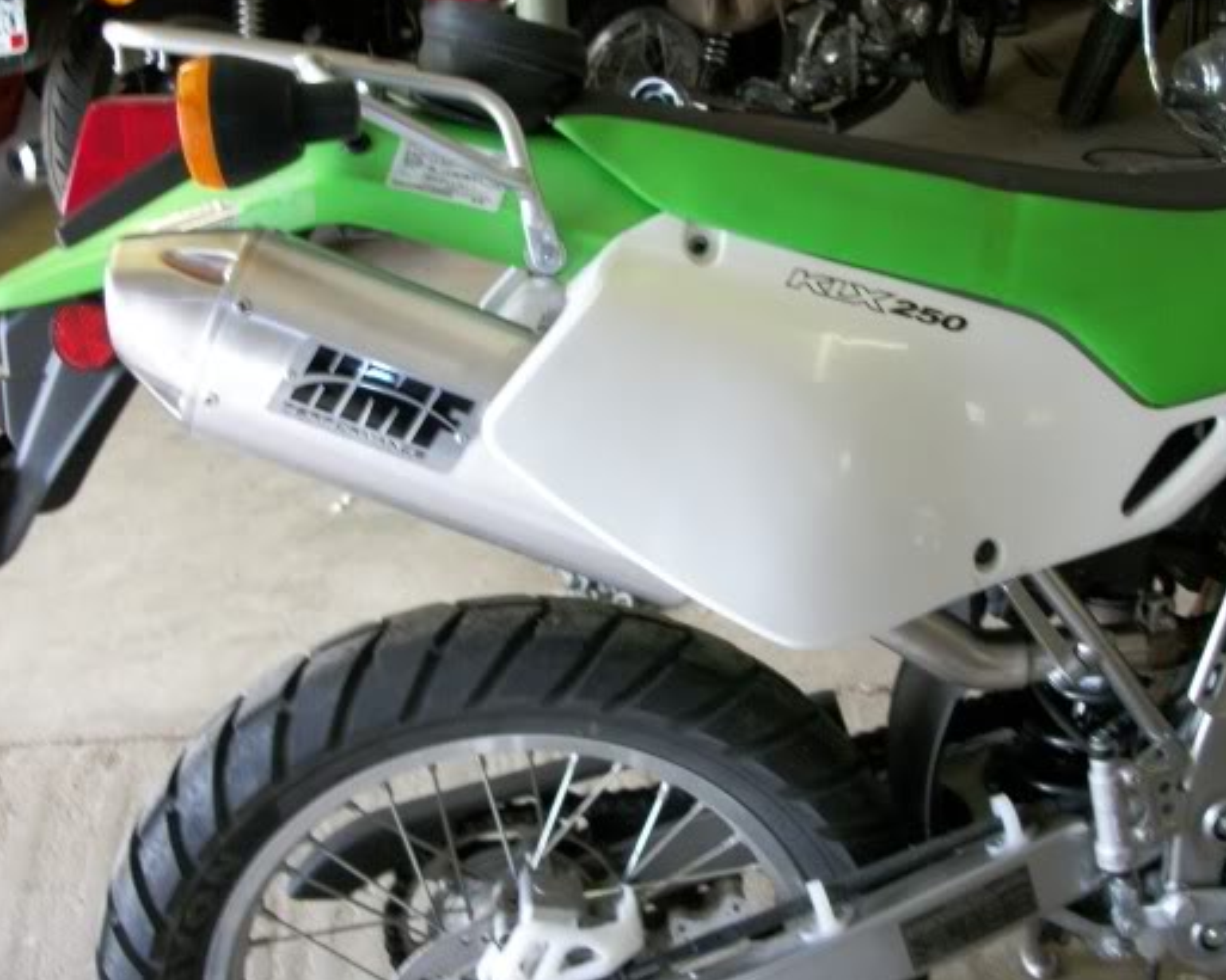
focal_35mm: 39
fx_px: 1415
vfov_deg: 38.2
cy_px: 459
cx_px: 621
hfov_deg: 46.9
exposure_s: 1/40
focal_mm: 5.7
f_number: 2.9
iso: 160
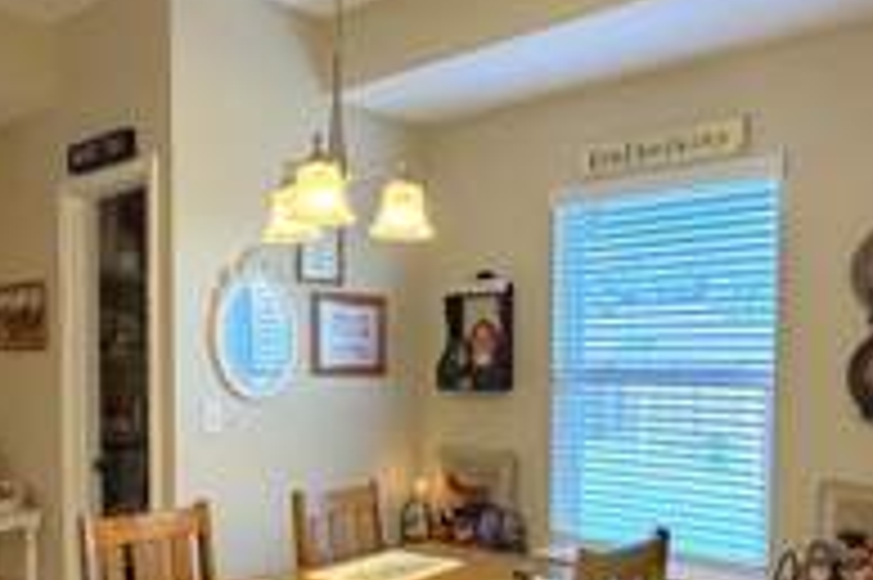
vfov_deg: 36.2
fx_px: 872
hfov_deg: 53.1
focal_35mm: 36
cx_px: 405
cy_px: 411
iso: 250
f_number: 2.2
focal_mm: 2.22
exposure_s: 1/60
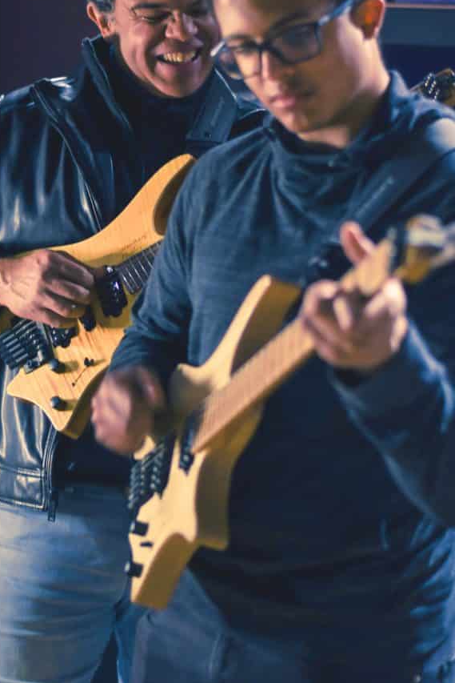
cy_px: 282
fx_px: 1705
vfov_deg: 22.6
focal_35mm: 90
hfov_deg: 15.2
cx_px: 184
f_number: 1.8
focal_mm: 50
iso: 640
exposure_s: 1/50
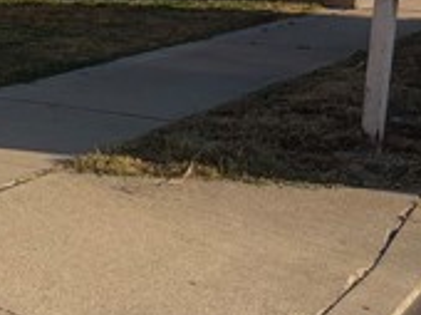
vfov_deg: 15.0
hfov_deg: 17.8
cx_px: -228
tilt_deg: -10.8
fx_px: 1190
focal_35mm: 98
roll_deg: -1.0
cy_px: 189
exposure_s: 1/3623
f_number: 1.6
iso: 50
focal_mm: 5.96
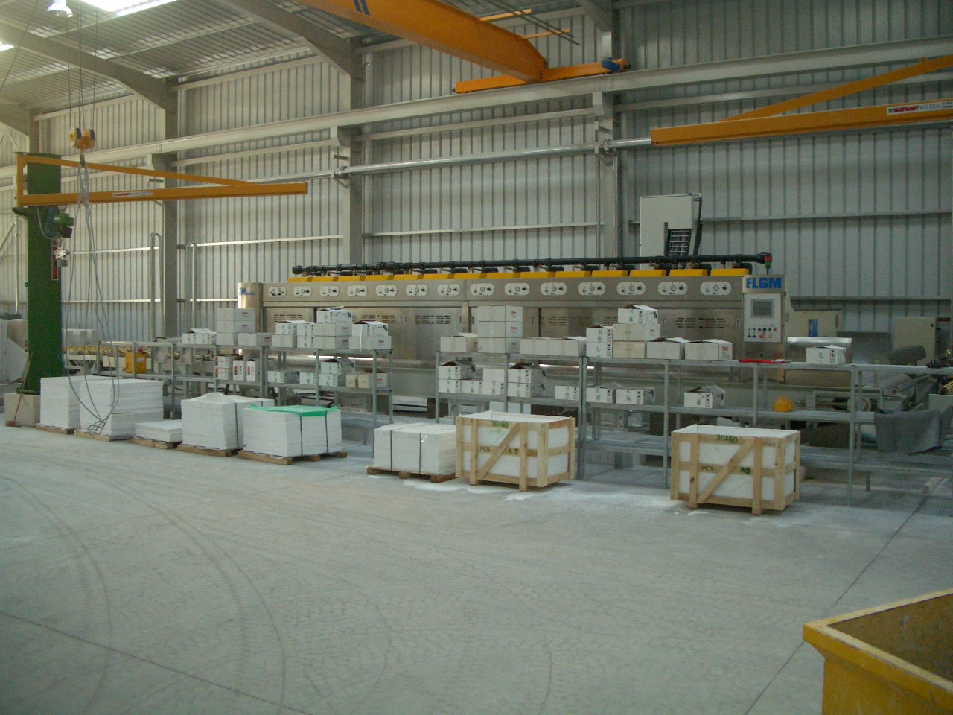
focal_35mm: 35
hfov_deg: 52.6
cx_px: 476
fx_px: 964
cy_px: 358
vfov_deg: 40.7
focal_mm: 5.8
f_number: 2.6
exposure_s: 1/125
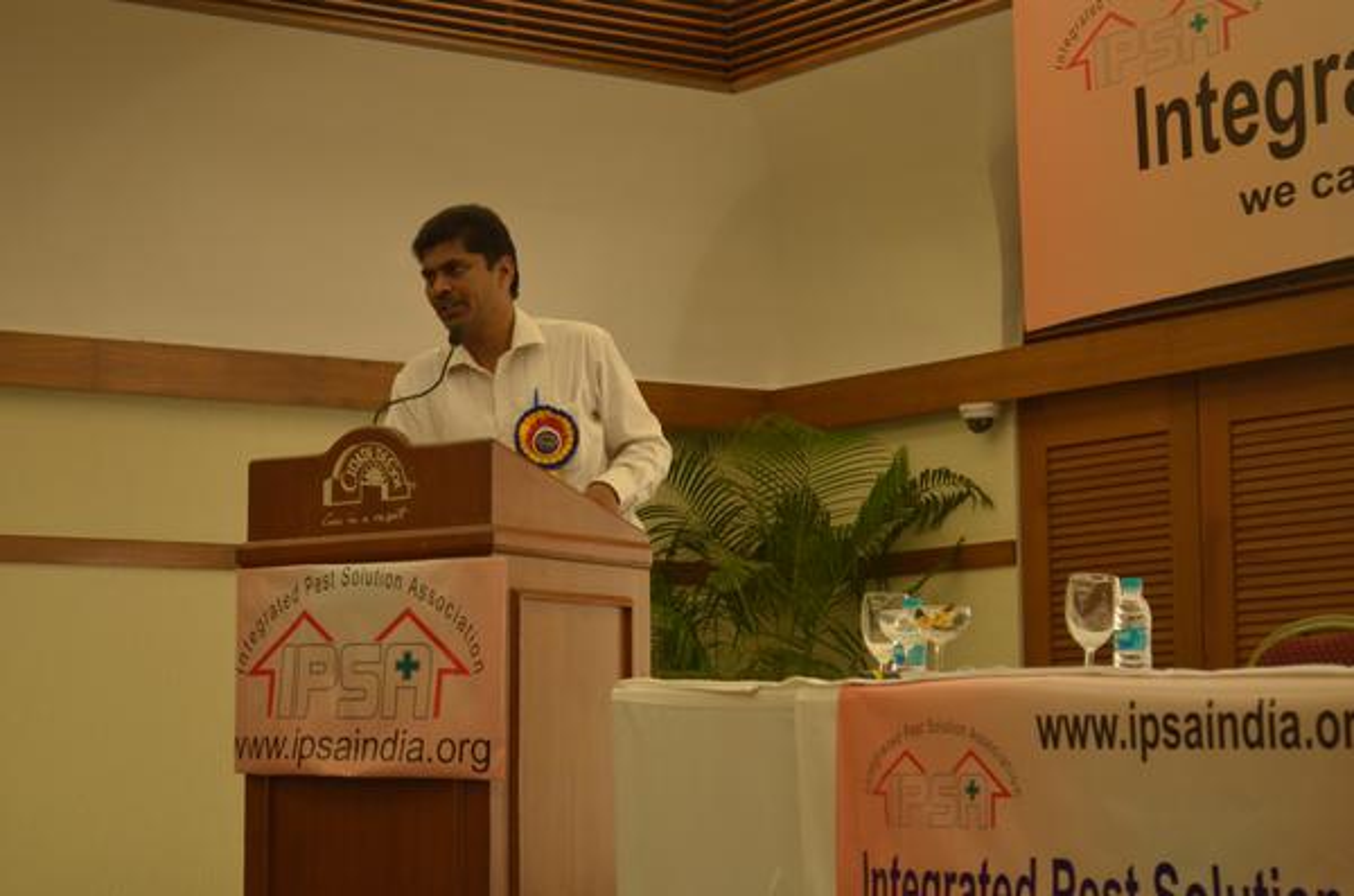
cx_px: 677
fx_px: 3096
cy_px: 448
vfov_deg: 16.5
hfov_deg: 24.7
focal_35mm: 82
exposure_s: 1/80
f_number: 5.6
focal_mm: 55
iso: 1600
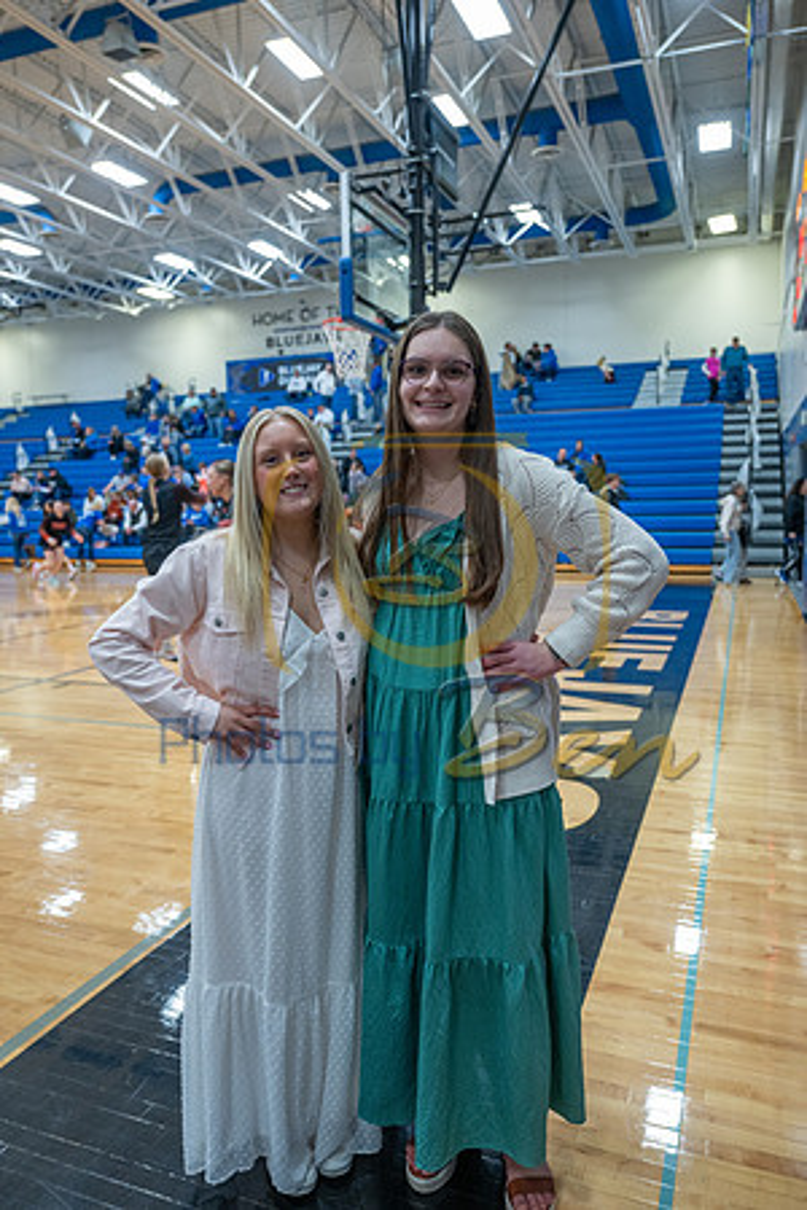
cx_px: 404
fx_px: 891
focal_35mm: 26
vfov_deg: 68.4
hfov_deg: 48.7
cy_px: 605
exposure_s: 1/160
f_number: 2.8
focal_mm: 26.5
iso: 1250
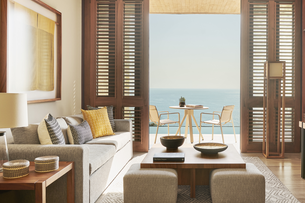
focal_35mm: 36
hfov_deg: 52.5
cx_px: 193
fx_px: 305
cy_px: 88
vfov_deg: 36.8
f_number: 5.6
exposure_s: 1/160
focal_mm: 28
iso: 400
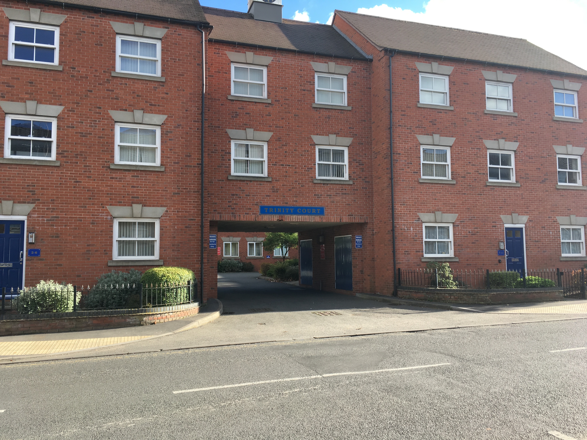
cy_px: 220
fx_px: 492
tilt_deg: +3.4
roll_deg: +0.2
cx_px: 294
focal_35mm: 29
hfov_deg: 61.7
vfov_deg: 48.2
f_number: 2.2
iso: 25
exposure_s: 1/361
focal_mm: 4.15
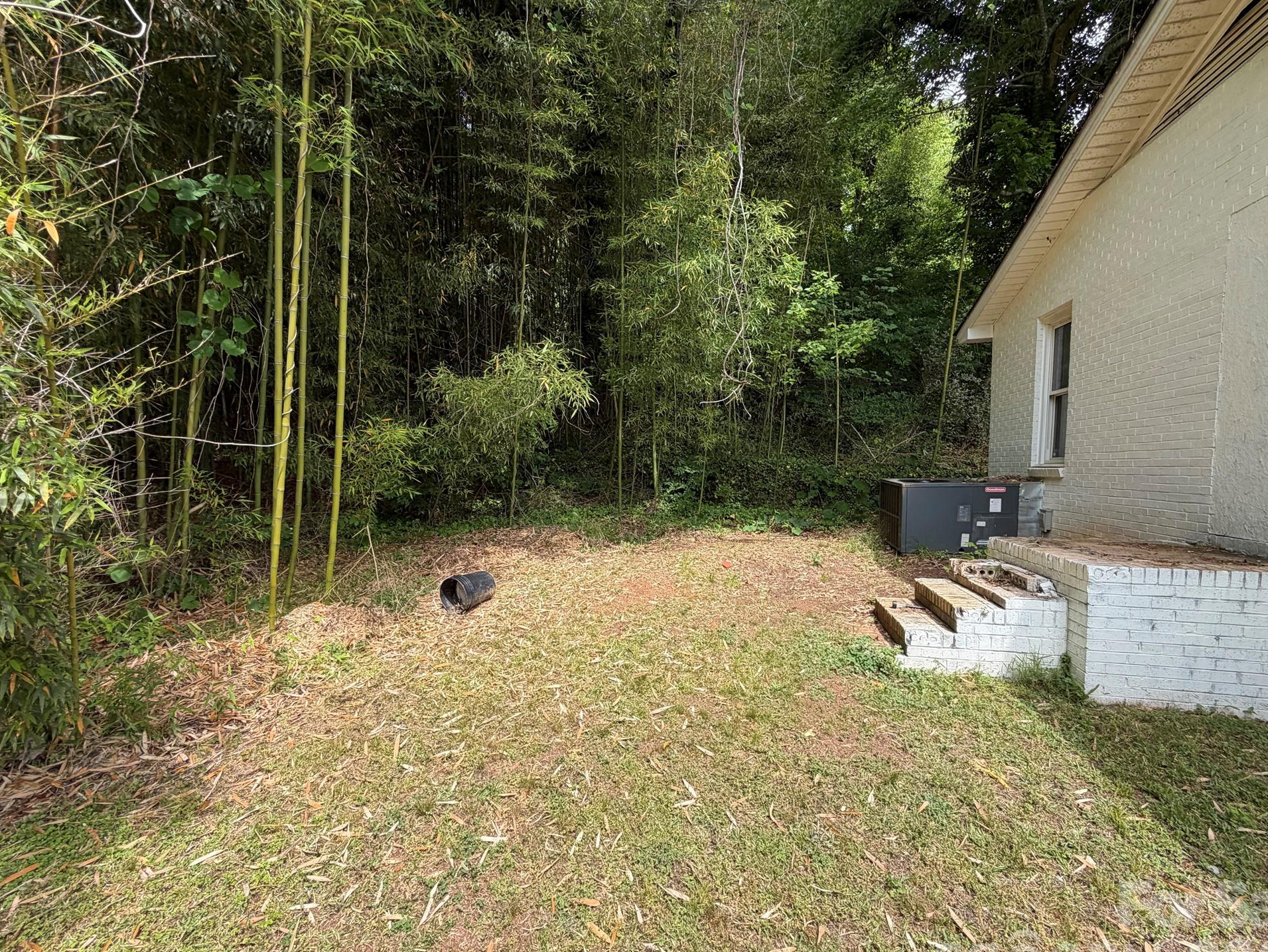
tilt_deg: -3.2
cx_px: 651
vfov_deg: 81.7
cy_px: 501
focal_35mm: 15
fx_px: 550
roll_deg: -0.2
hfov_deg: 98.1
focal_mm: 2.22
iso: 50
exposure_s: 1/502
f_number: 2.2
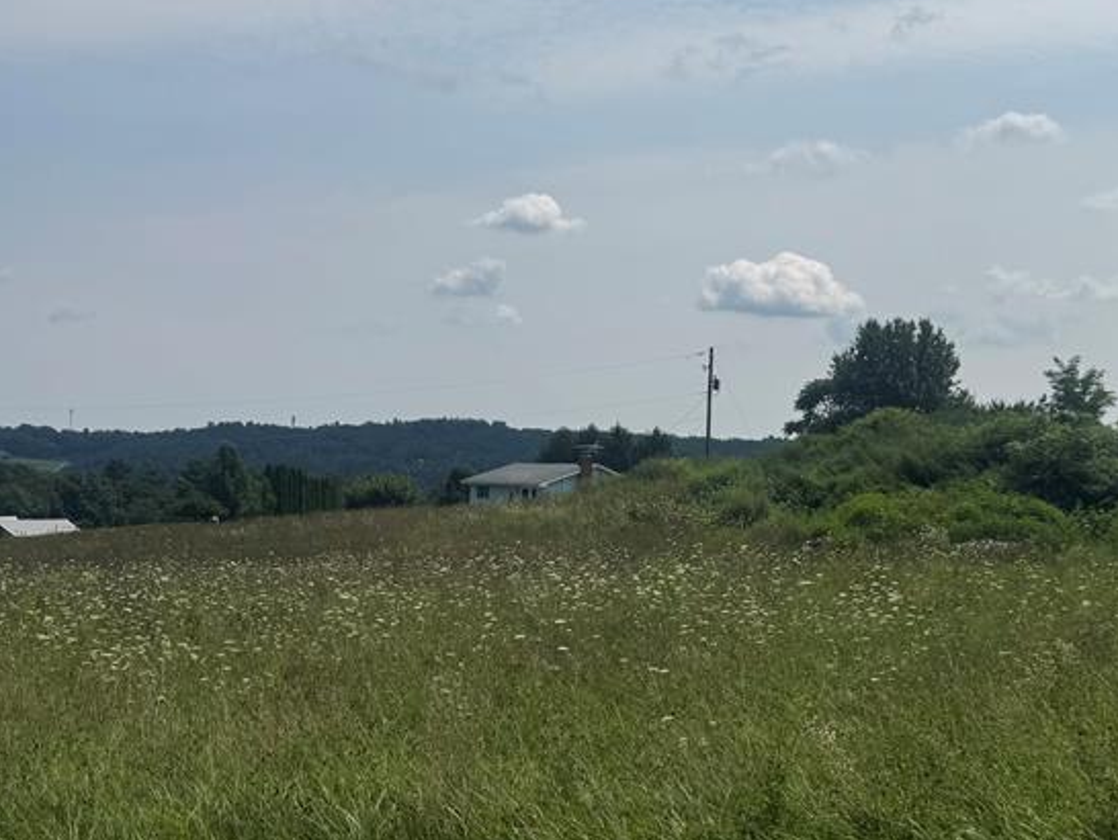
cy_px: 393
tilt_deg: -1.3
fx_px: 1454
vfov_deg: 32.2
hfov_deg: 42.1
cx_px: 571
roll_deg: -2.4
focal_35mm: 45
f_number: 1.78
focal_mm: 6.76
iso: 80
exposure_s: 1/12346
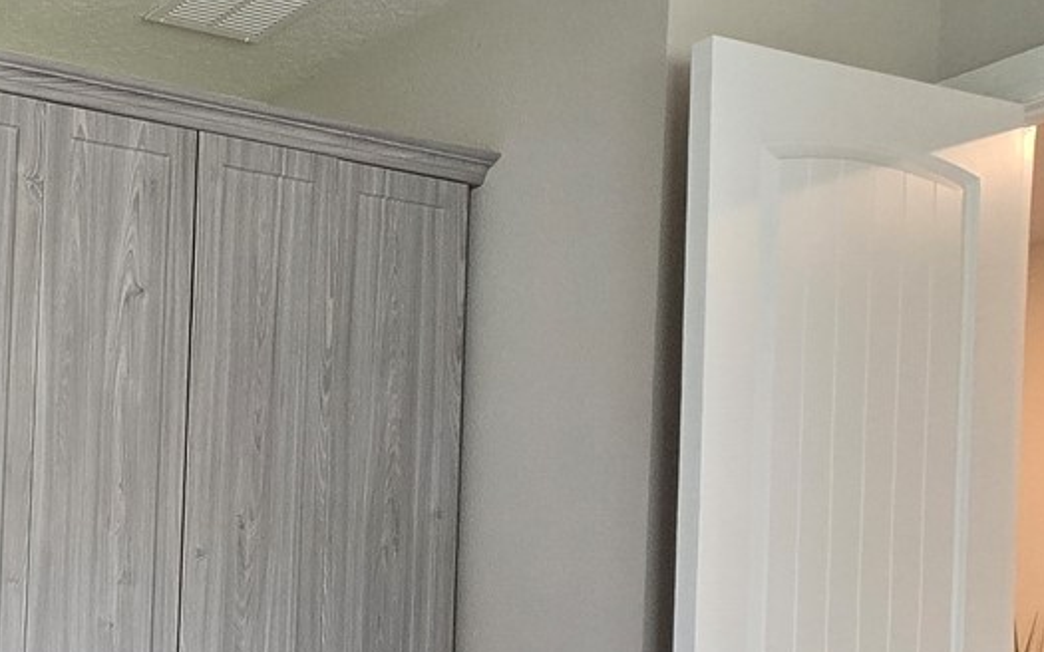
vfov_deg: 27.7
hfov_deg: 30.2
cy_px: 728
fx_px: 1195
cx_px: -471
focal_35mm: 42
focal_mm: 2.2
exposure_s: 1/60
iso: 200
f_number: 2.2
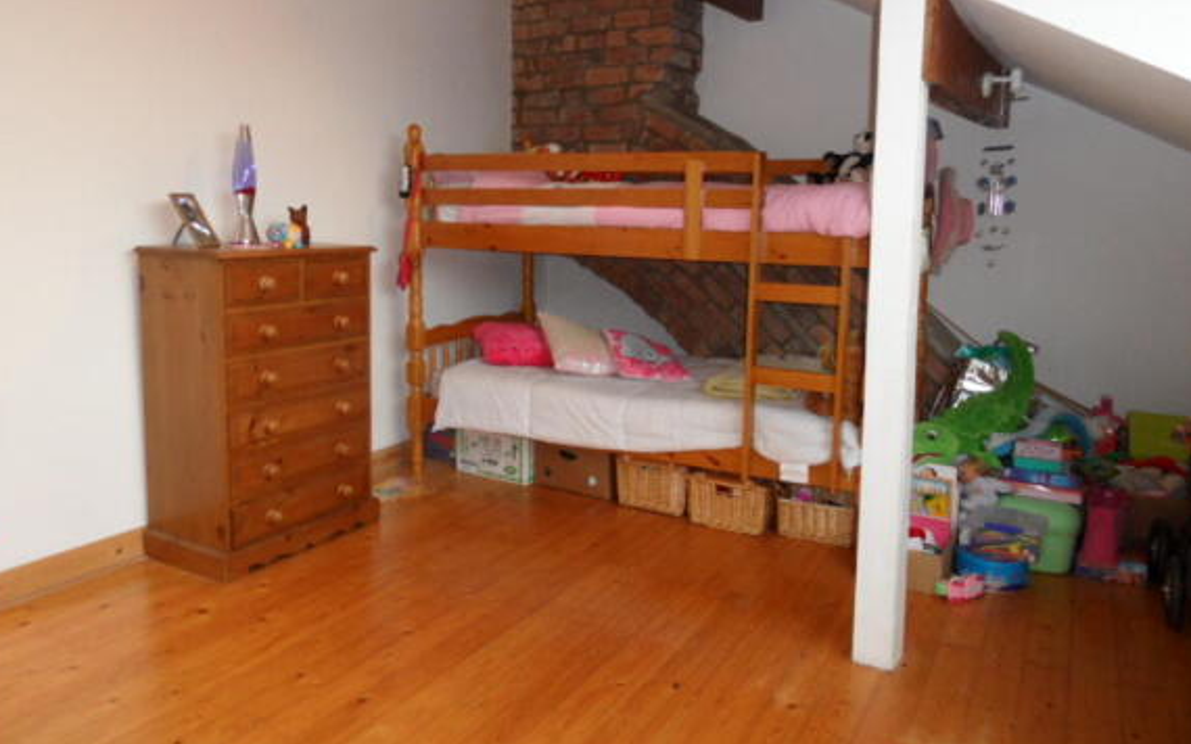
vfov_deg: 47.4
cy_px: 321
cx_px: 590
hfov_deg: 70.4
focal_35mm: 26
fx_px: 844
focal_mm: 3.9
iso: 200
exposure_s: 1/30
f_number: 3.2
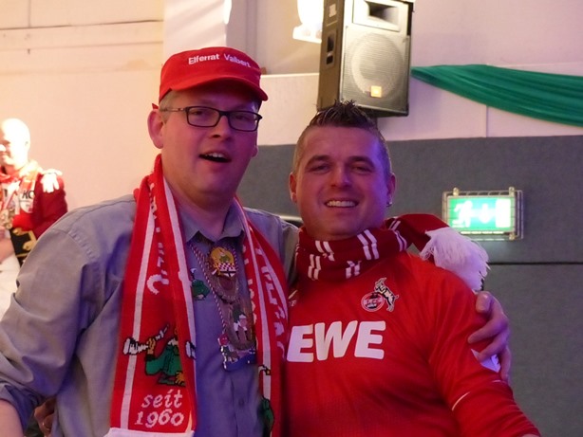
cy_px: 218
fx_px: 1803
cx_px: 292
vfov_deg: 13.8
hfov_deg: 18.4
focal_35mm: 107
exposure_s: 1/60
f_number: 2.8
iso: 1600
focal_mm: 19.2
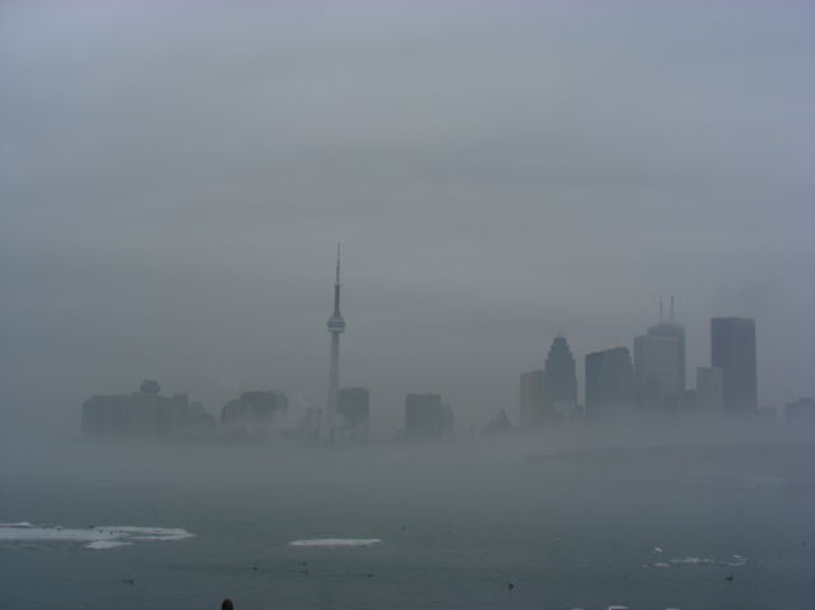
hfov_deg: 45.8
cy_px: 305
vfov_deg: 35.1
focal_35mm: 41
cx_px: 408
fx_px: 965
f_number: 4
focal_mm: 6.8
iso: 50
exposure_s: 1/598
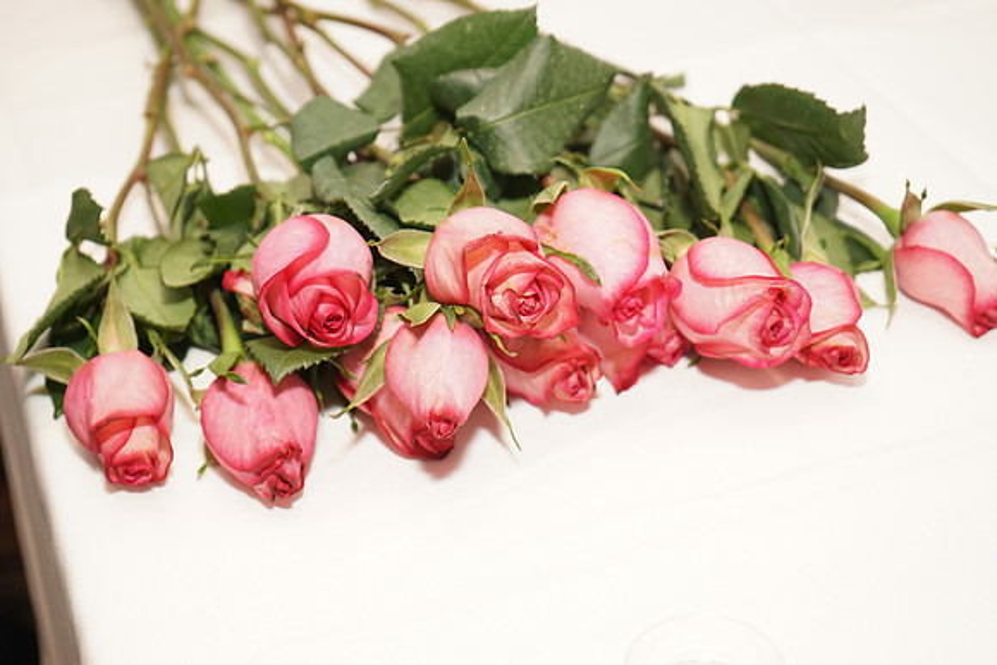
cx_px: 498
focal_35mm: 66
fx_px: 1828
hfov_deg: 30.5
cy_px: 332
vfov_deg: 20.6
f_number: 5.6
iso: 500
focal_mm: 66
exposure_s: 1/60
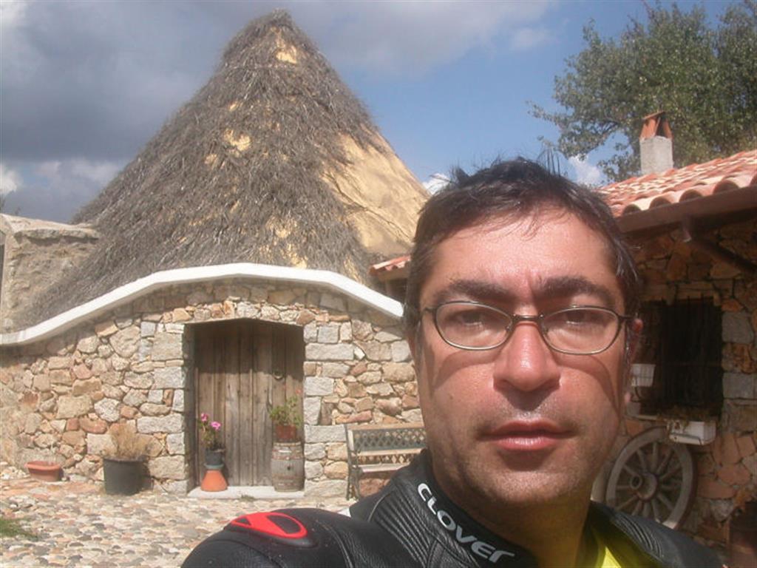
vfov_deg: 38.7
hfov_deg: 50.1
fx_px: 809
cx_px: 378
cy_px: 284
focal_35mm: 37
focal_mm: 5.6
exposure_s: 1/747
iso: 100
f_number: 4.5
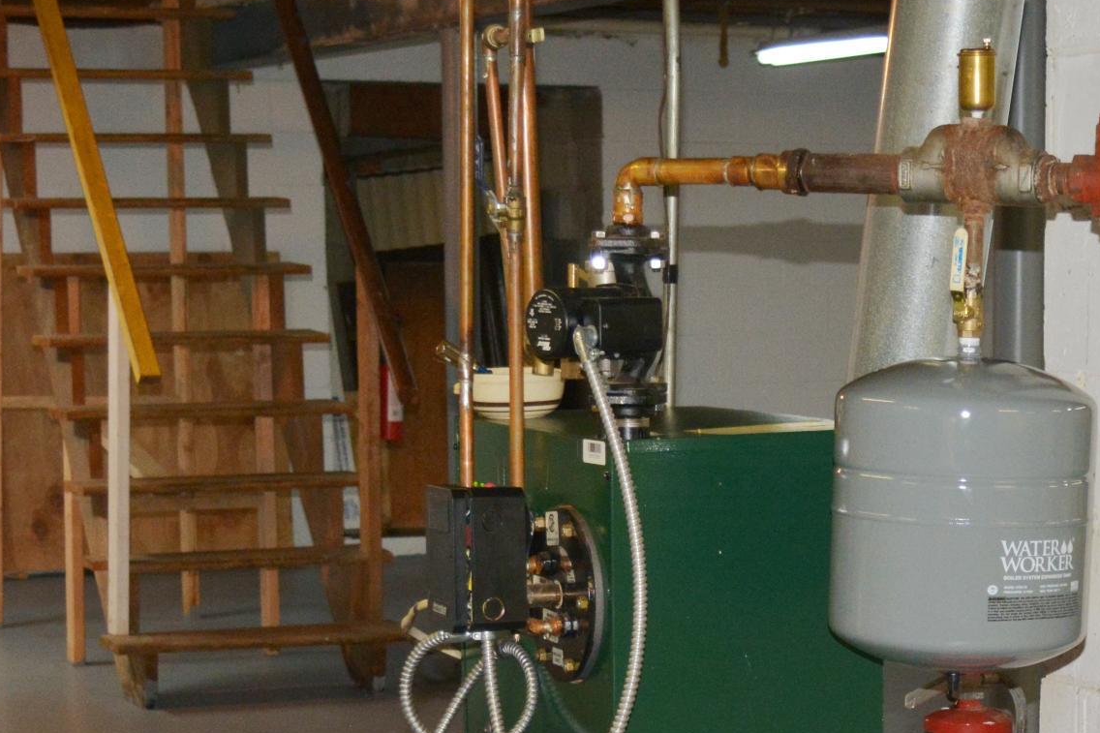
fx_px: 3147
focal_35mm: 103
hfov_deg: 19.6
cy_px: 876
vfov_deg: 13.0
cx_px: 868
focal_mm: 26
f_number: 4.2
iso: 800
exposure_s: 1/60
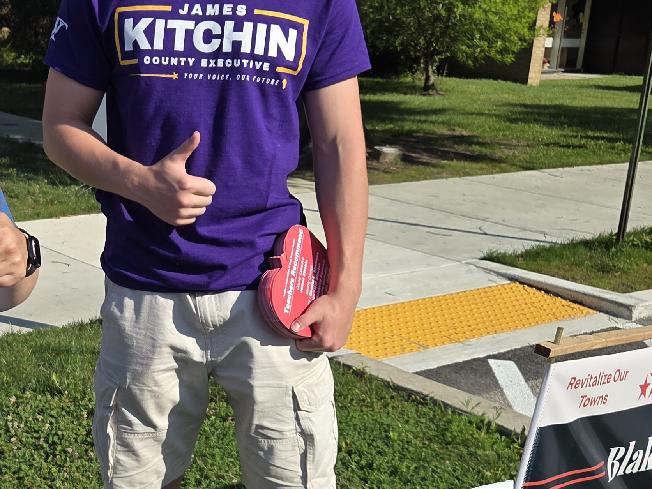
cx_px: 145
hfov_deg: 34.0
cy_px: 330
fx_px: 1036
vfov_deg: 26.4
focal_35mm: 55
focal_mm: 5.4
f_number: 1.8
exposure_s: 1/5399
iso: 80
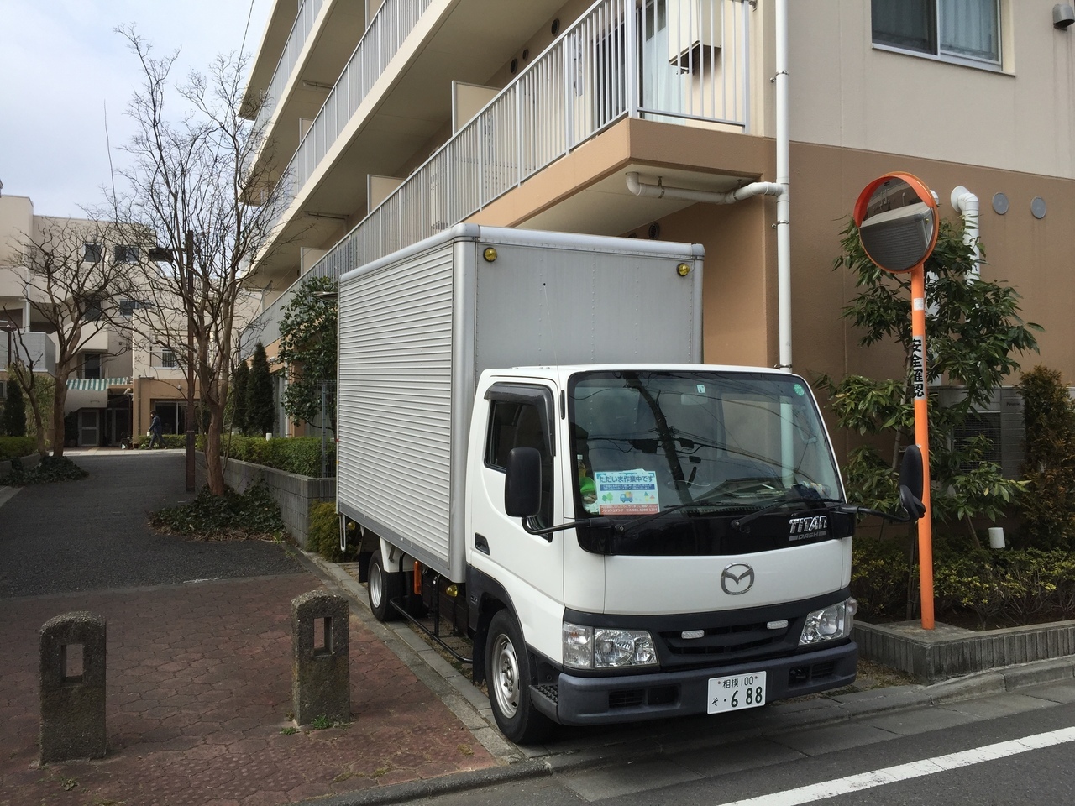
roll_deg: +0.8
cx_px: 538
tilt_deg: +1.3
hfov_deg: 61.7
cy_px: 403
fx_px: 901
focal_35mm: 29
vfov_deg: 48.2
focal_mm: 4.15
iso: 32
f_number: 2.2
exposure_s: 1/1582
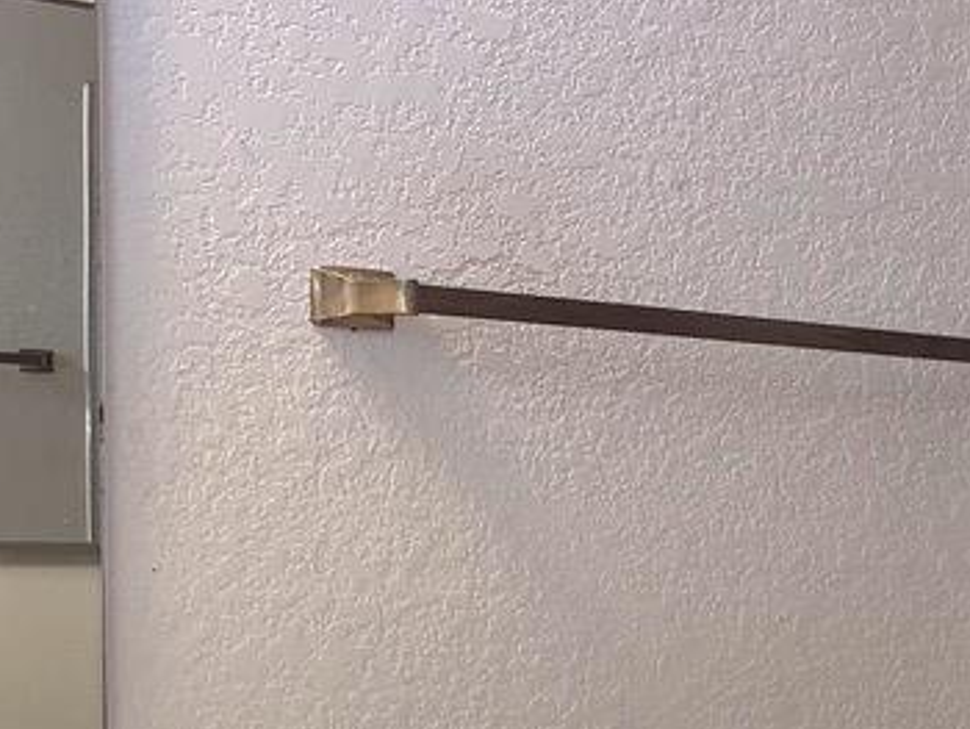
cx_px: 1194
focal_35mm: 76
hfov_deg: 23.3
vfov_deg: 18.8
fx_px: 2131
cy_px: 748
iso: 25
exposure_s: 1/22
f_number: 1.8
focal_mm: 4.25
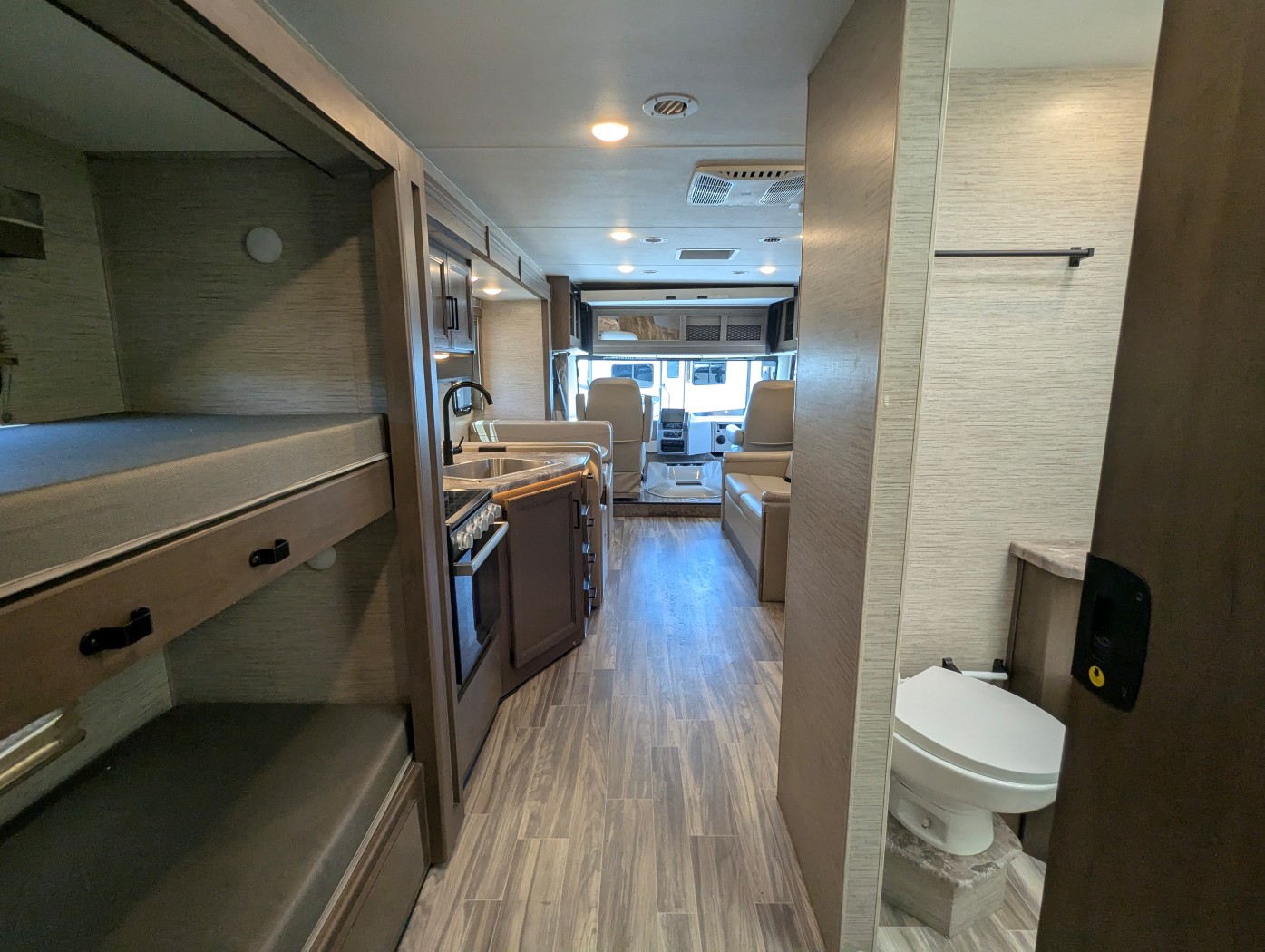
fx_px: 585
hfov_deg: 94.4
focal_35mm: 16
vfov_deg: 78.2
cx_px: 632
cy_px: 476
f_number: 2.2
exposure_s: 1/97.6
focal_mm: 2.35
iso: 126
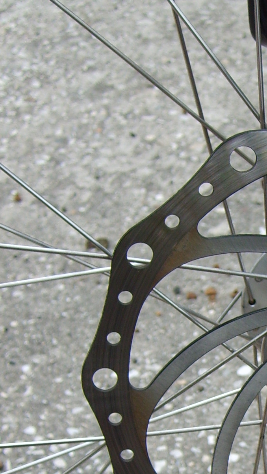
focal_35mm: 81
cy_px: 422
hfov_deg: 14.2
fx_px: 1019
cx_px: 374
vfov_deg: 25.4
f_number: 2.8
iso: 50
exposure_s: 1/350
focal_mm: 5.8
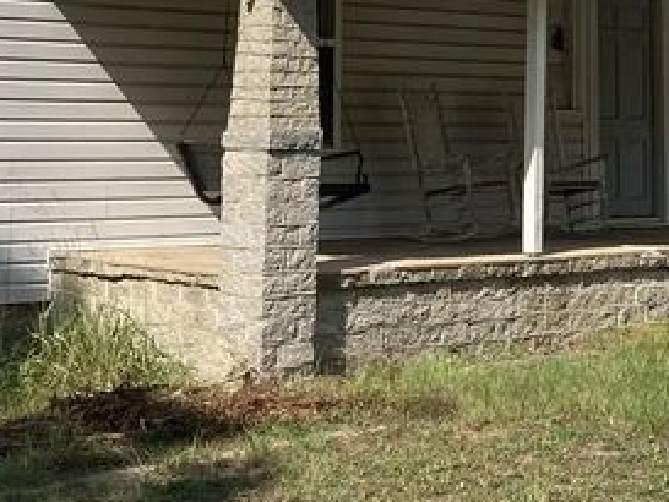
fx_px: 2030
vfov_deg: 13.6
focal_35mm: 105
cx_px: 635
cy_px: -140
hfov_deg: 18.3
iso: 20
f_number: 1.8
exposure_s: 1/2315
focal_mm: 3.99
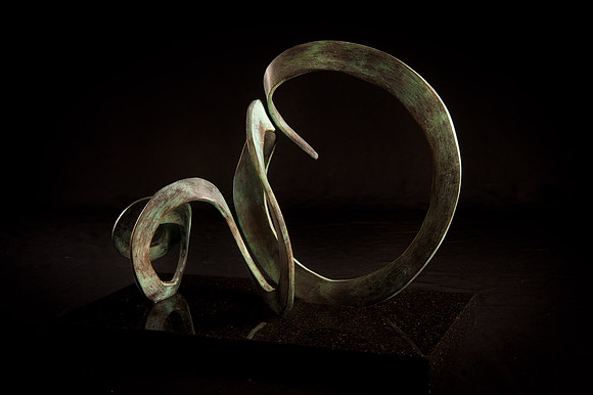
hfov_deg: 36.3
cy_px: 198
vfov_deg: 24.6
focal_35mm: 55
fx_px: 905
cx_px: 296
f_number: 14
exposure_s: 1/60
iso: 200
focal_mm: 55
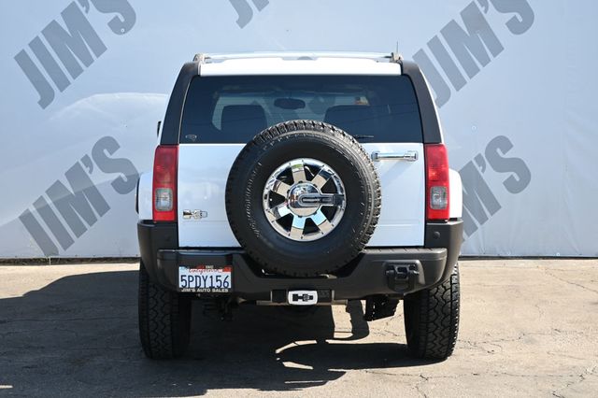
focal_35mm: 63
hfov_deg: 31.9
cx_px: 299
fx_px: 1046
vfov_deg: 21.5
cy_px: 199
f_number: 5.6
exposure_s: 1/250
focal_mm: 42
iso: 360
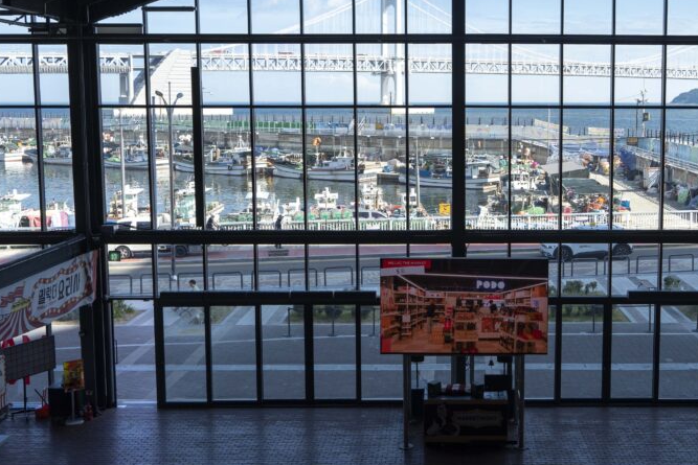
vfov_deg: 31.1
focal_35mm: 43
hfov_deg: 44.8
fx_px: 834
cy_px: 184
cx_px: 461
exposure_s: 1/160
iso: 100
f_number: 6.3
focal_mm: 28
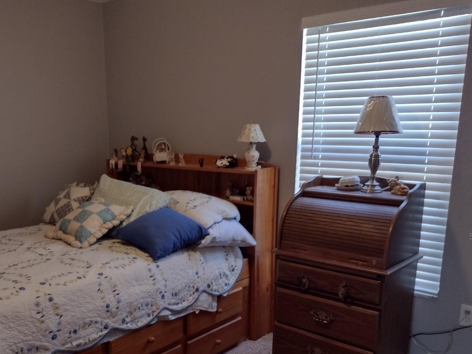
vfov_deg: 38.2
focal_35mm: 37
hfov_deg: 49.8
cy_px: 236
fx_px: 505
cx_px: 184
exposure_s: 1/40
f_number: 1.7
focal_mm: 4.71
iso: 148
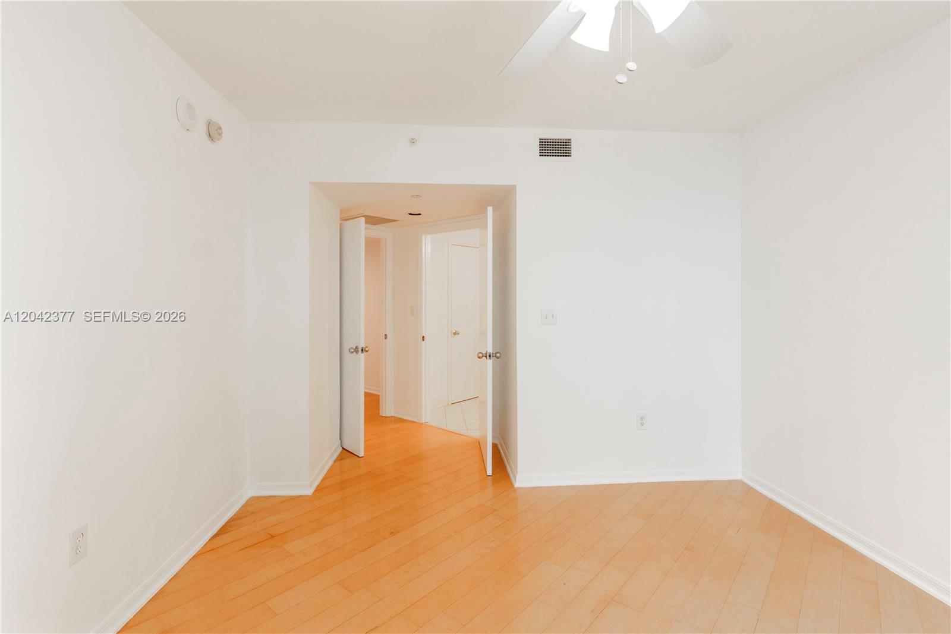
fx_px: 436
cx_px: 476
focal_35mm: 16
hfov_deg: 95.0
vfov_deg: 72.0
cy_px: 317
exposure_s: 1/8
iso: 200
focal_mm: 11
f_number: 7.1
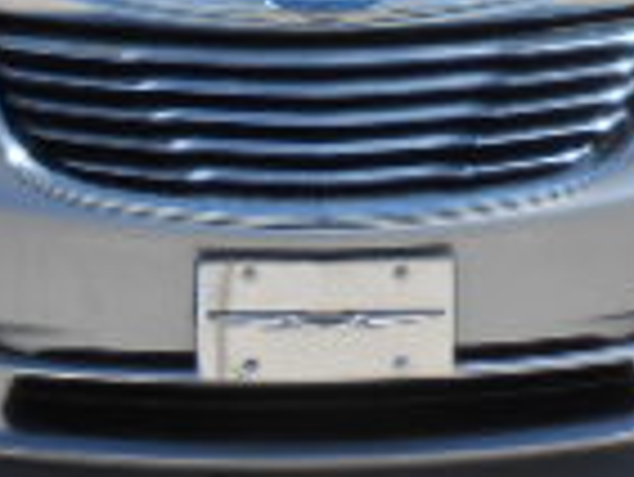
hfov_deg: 16.6
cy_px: -297
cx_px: 481
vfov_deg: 11.9
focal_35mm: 118
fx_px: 2163
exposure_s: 1/800
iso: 80
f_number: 3.5
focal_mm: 4.6
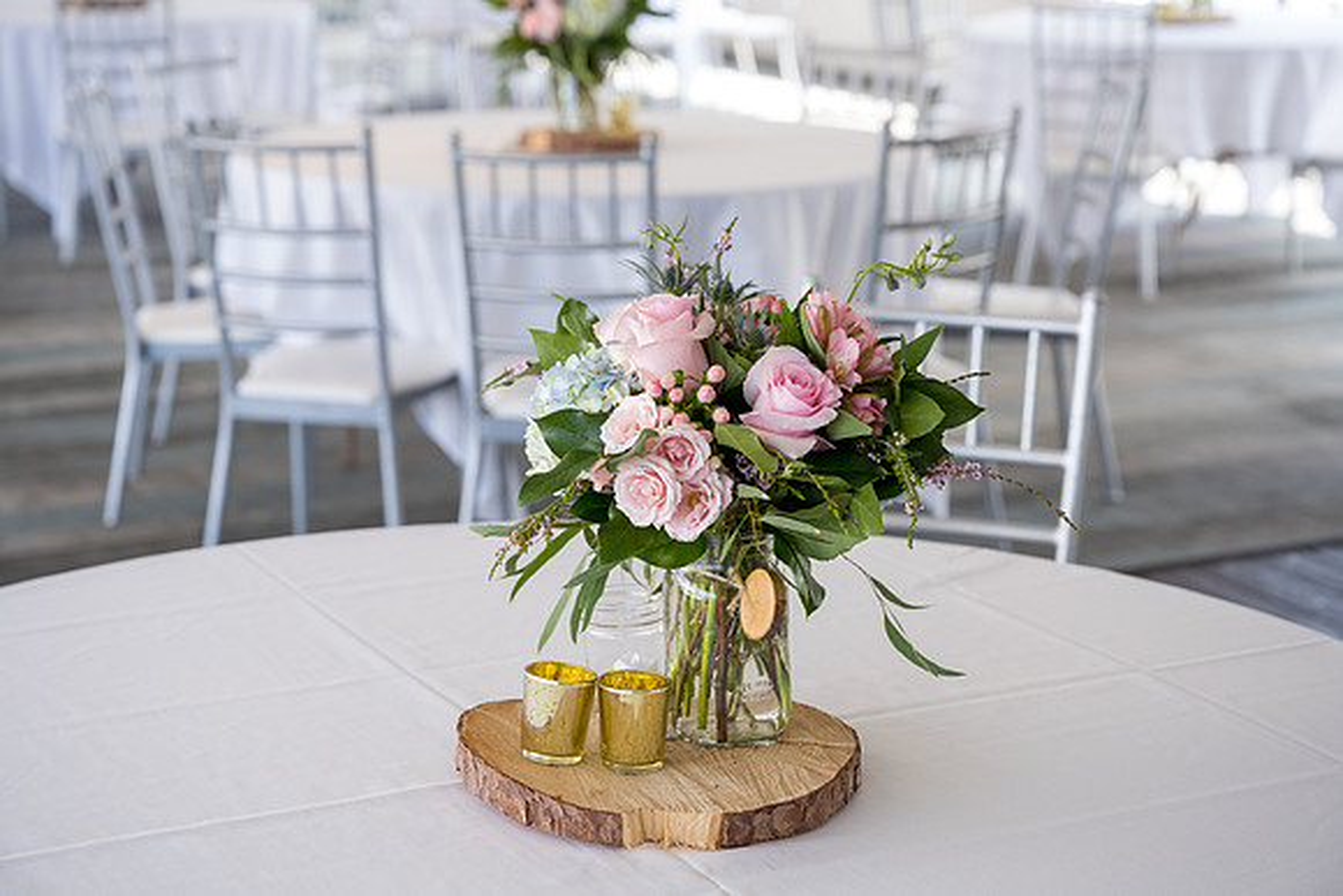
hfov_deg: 28.8
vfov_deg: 19.5
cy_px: 448
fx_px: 2612
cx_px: 672
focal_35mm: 70
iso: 500
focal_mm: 70
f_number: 4.5
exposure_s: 1/200
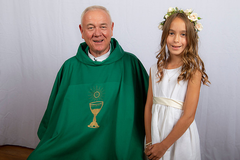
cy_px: 80
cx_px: 120
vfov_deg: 28.0
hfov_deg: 41.1
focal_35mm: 48
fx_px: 320
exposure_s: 1/200
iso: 320
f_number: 8
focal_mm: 48
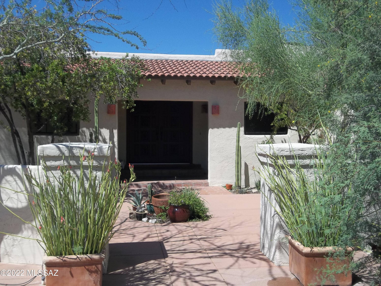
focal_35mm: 37
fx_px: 407
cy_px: 143
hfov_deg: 50.1
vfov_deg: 38.7
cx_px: 190
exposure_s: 1/160
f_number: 10.1
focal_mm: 6.6
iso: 80
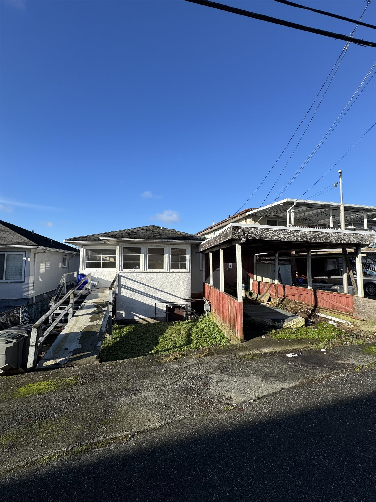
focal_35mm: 14
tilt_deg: +3.5
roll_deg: -1.0
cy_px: 251
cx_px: 188
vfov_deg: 102.1
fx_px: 203
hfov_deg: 85.7
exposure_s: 1/1672
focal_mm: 2.22
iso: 50
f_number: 2.2
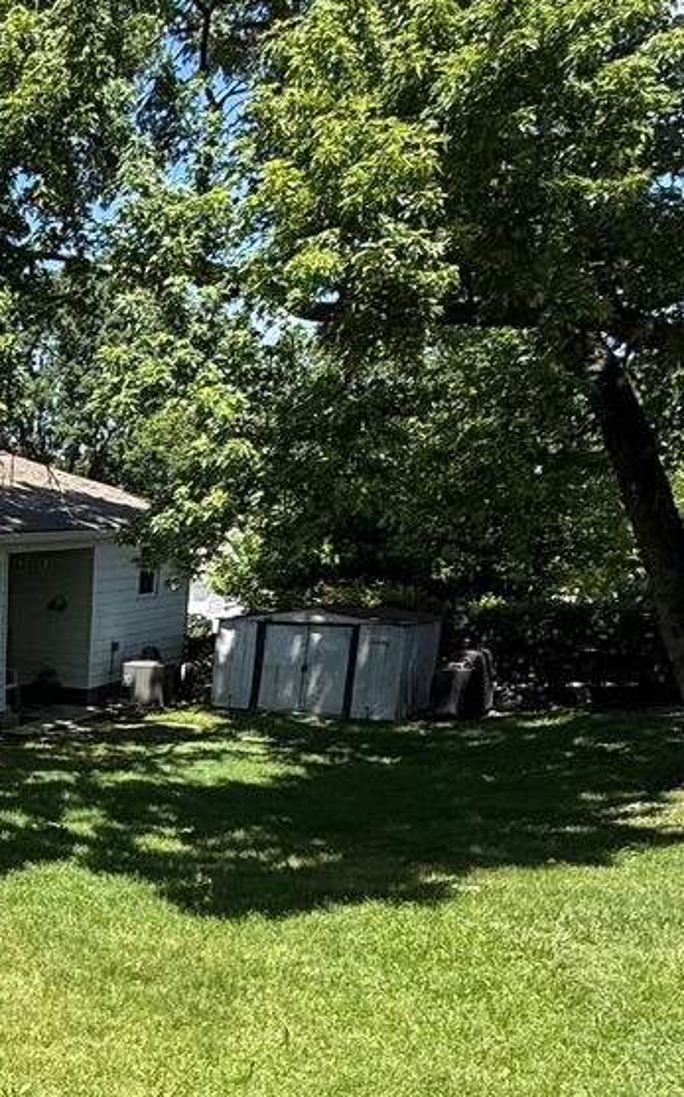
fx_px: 1224
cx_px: -244
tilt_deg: -16.8
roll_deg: +1.5
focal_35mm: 41
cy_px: 892
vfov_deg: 45.6
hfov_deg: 25.9
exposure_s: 1/1211
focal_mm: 2.22
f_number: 2.2
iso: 50
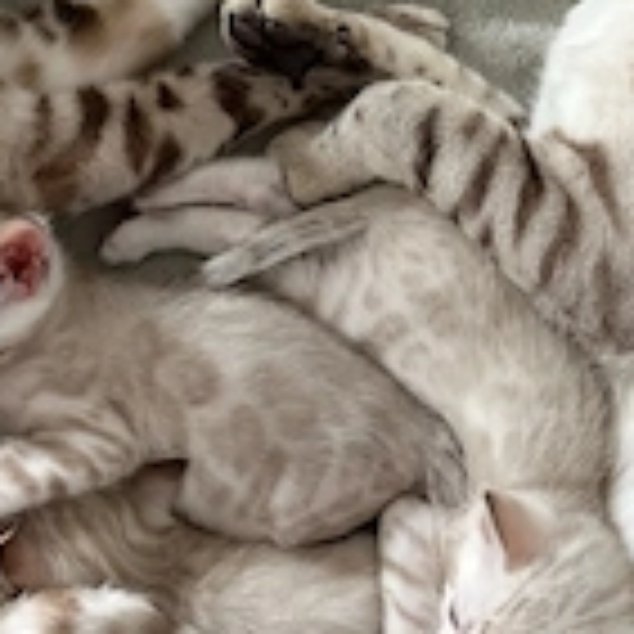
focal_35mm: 65
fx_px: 1347
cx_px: 283
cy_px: 301
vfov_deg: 26.5
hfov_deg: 26.5
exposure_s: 1/50
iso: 250
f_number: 1.6
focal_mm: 5.96
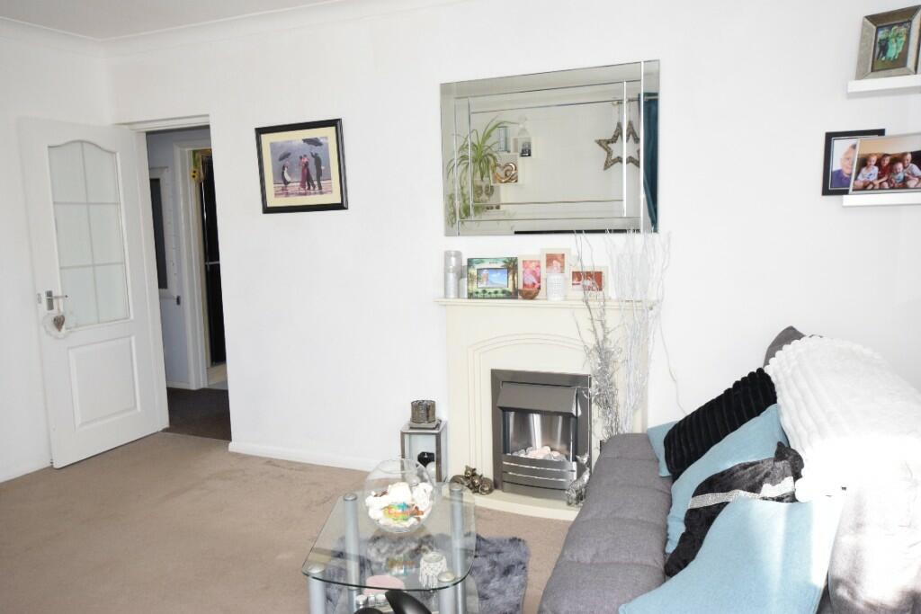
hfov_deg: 61.9
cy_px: 307
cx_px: 460
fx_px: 768
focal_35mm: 30
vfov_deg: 43.6
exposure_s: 1/125
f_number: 5.6
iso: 1600
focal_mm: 20
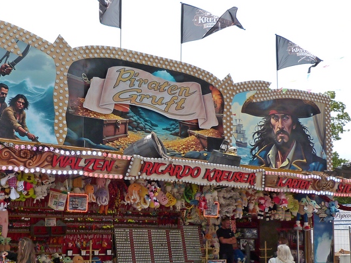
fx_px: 477
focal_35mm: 47
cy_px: 187
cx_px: 100
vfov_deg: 30.5
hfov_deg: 39.6
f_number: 3.6
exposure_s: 1/800
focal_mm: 4.5
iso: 100
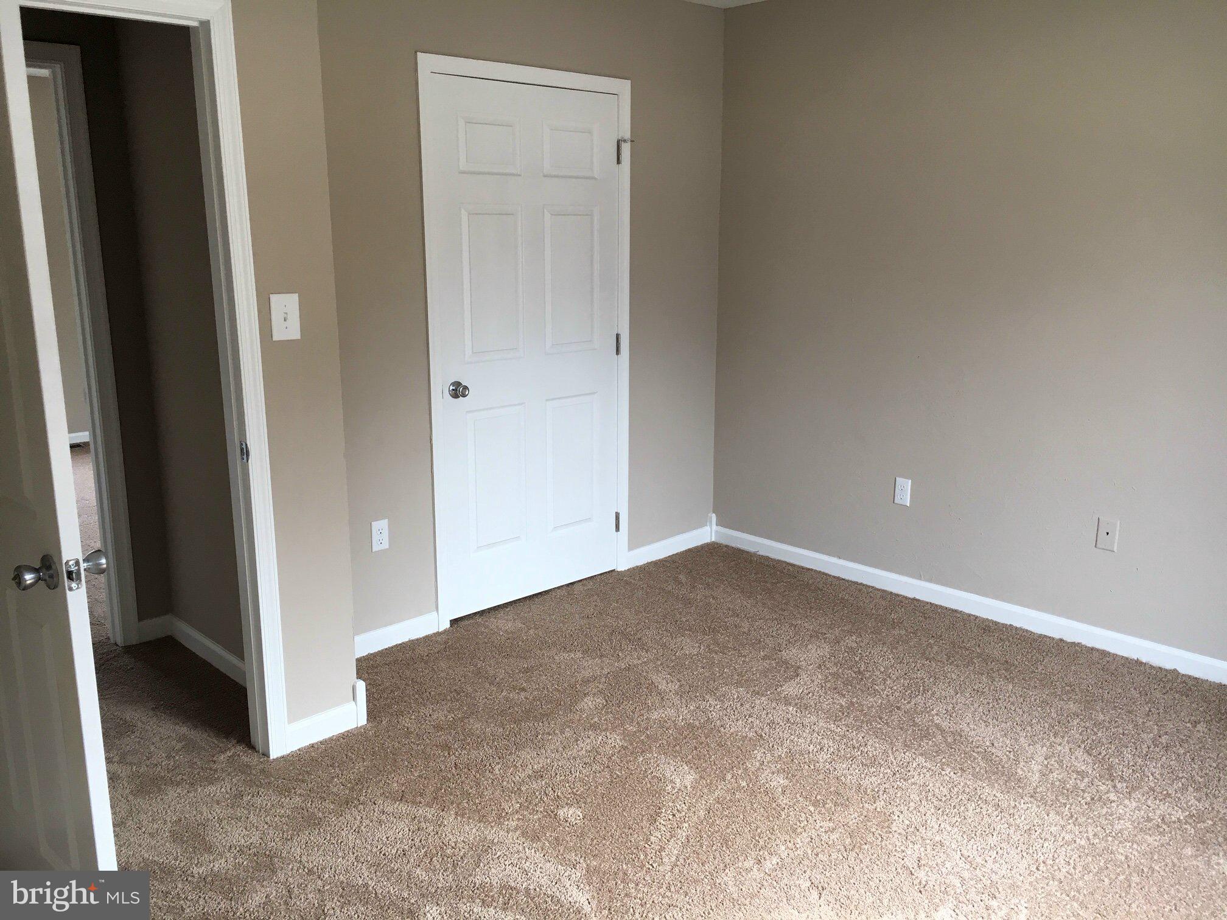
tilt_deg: -13.5
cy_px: 460
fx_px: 1028
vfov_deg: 48.2
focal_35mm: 29
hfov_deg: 61.7
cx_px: 614
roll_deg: -0.1
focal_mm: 4.15
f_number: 2.2
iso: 25
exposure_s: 1/40
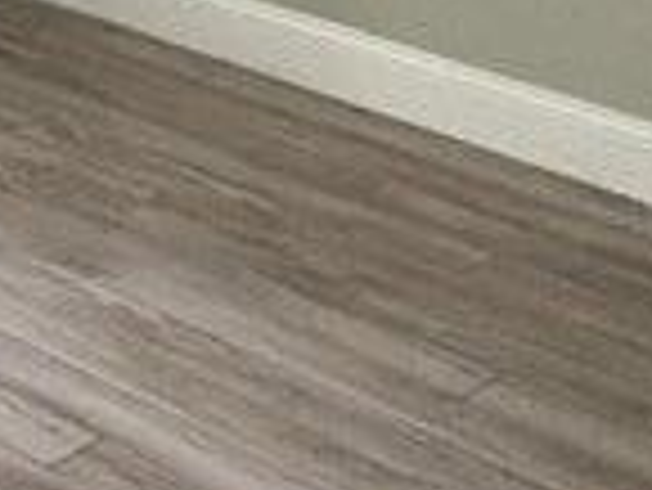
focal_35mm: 106
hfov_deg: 16.4
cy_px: -521
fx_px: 1998
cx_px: -400
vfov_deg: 12.2
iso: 125
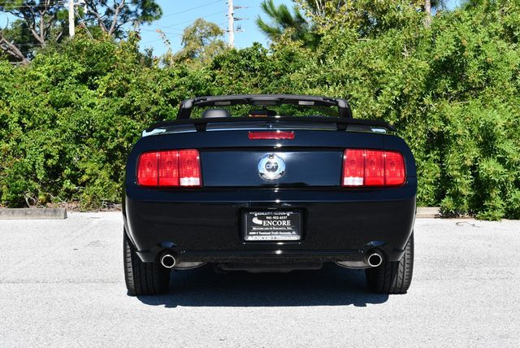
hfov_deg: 29.6
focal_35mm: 68
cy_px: 174
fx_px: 983
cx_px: 260
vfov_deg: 20.1
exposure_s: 1/250
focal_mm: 34
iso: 160
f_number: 8
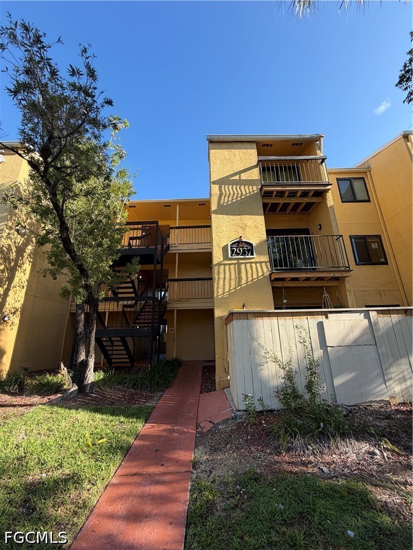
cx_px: 206
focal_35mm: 14
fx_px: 223
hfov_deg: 85.7
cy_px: 275
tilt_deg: +17.2
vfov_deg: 102.1
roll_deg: +1.4
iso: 64
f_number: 2.2
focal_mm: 2.22
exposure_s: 1/502
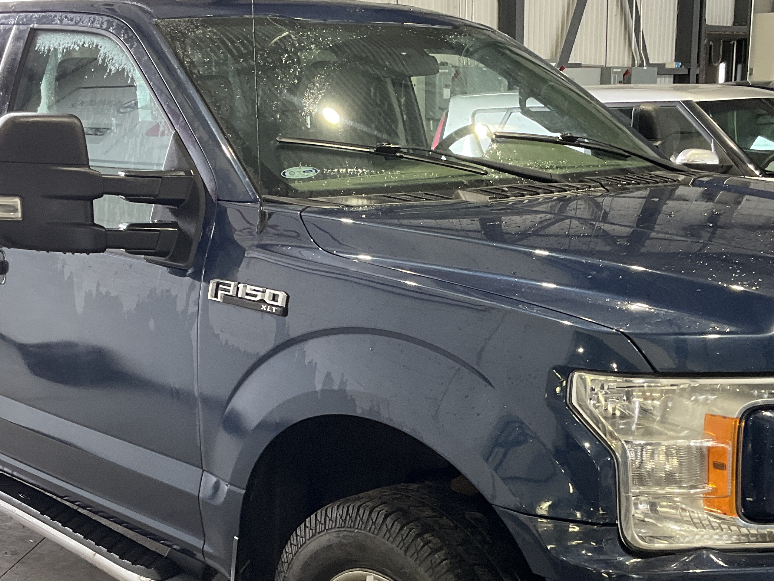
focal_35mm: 56
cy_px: 391
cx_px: 406
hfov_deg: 34.3
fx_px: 1252
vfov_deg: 25.9
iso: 64
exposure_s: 1/60
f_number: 1.8
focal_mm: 3
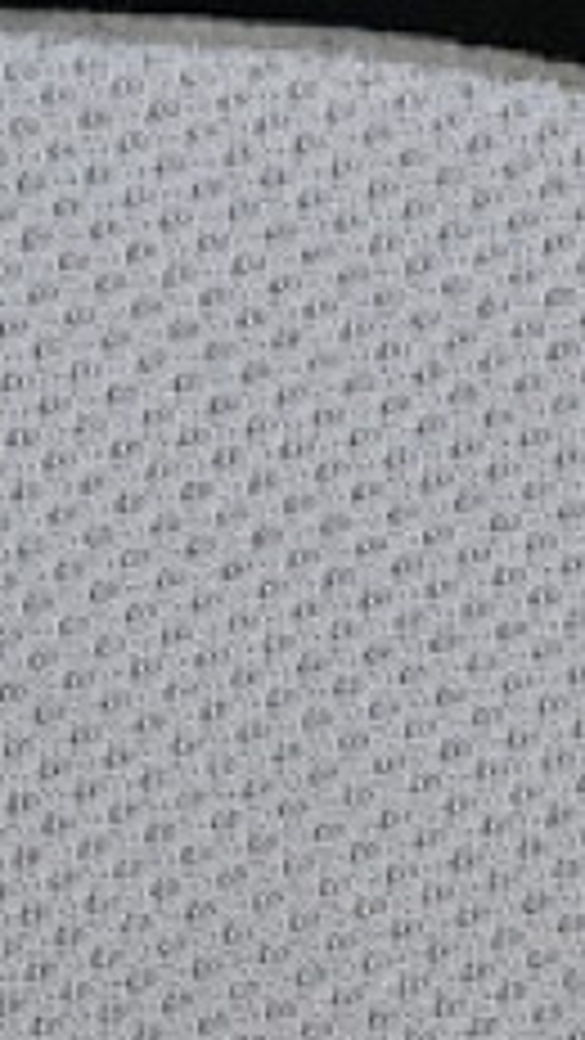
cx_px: 144
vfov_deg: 5.9
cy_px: 1008
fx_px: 10144
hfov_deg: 3.3
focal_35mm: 368
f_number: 7.1
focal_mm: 50
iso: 160
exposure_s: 1/80
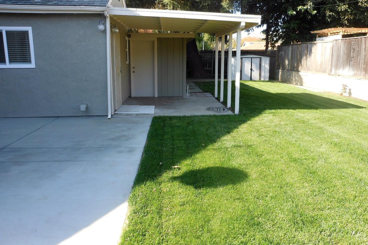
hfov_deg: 61.9
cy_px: 115
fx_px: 307
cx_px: 189
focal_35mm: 30
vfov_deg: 43.6
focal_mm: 5
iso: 80
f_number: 3.7
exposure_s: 1/160
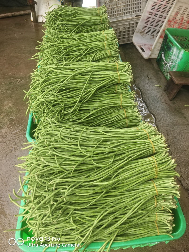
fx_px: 197
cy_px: 126
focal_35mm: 27
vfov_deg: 65.3
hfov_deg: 51.3
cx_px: 94
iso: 64
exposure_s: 1/50
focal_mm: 5.75
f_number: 2
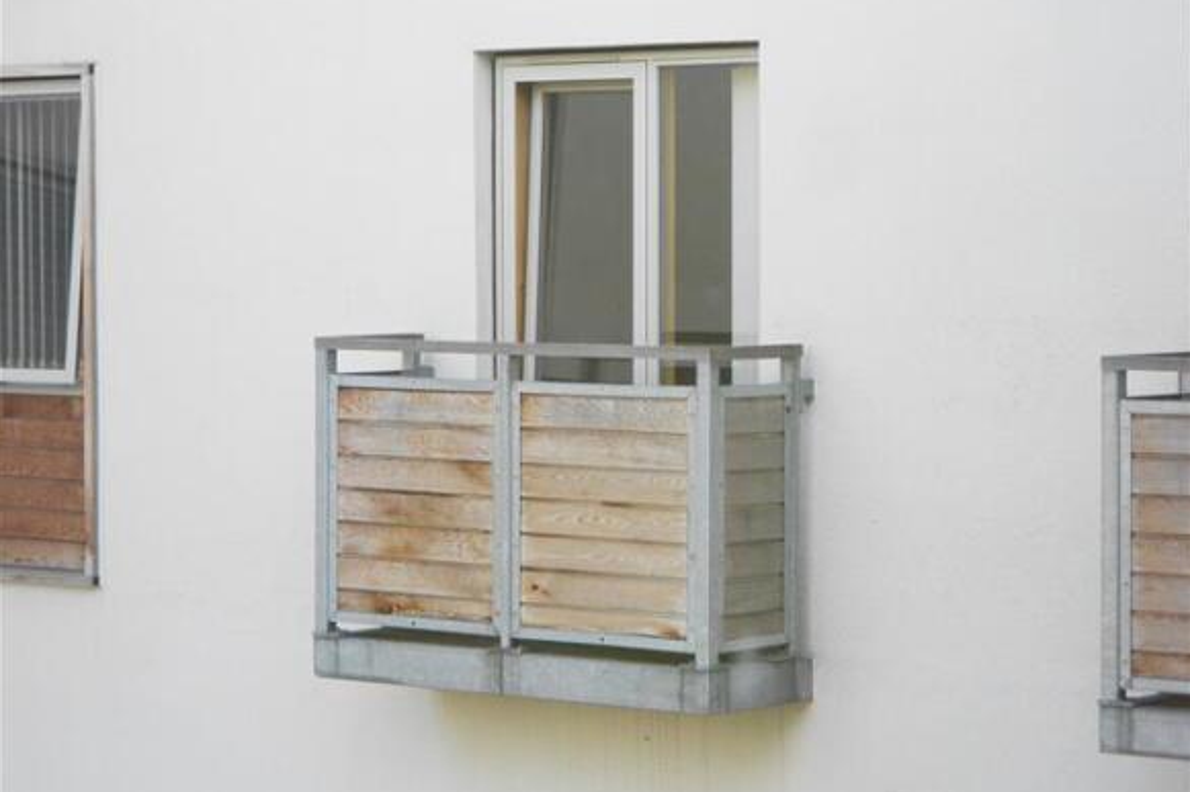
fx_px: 3899
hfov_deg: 17.4
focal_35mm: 118
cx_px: 595
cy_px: 402
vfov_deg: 11.6
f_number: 6
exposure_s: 1/60
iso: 125
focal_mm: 20.1
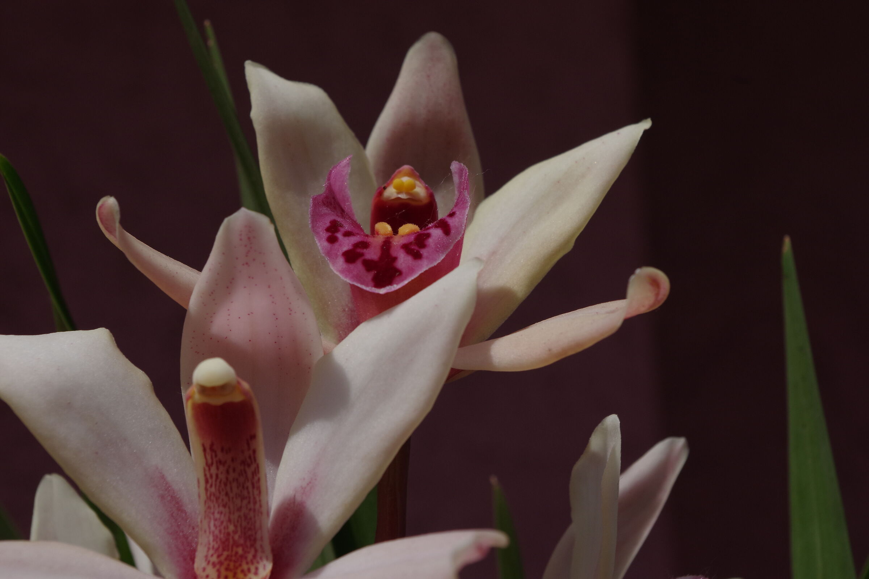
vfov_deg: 18.2
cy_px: 290
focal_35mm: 75
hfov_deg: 27.0
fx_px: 1810
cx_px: 434
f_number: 13
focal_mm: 50
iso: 400
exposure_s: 1/1000
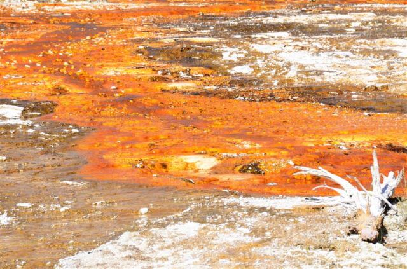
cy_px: 134
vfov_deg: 5.4
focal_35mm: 255
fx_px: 2875
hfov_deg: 8.1
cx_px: 204
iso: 200
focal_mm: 170
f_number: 18
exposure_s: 1/160
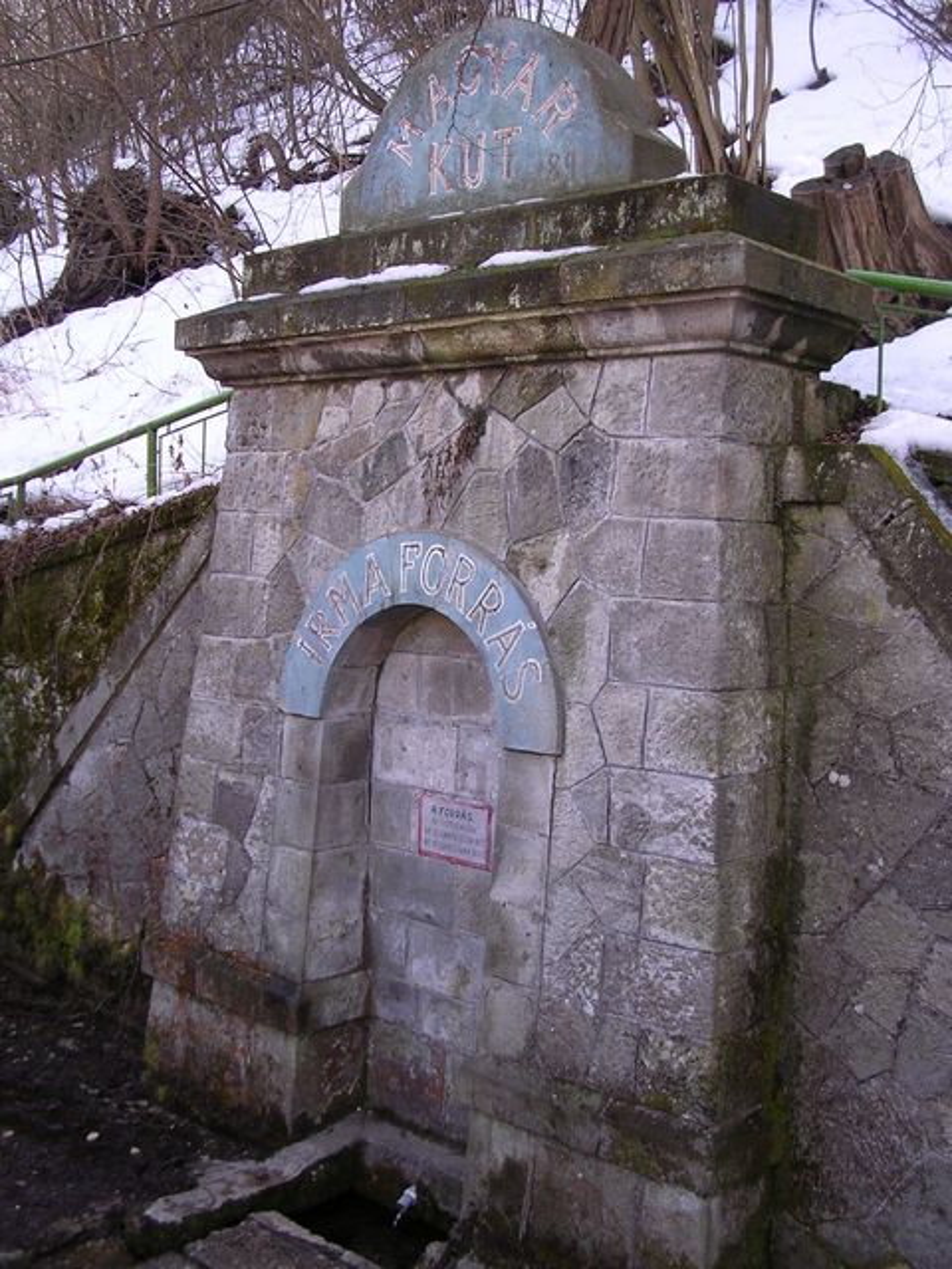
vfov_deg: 49.0
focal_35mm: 38
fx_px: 1393
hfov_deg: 37.7
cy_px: 634
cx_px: 476
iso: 100
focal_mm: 5.8
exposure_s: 1/90.3
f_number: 2.8
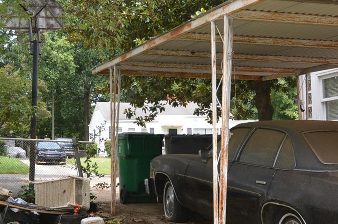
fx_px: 600
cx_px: 125
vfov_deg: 21.2
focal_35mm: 64
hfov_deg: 31.3
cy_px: 88
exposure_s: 1/125
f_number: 5.6
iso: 125
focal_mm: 16
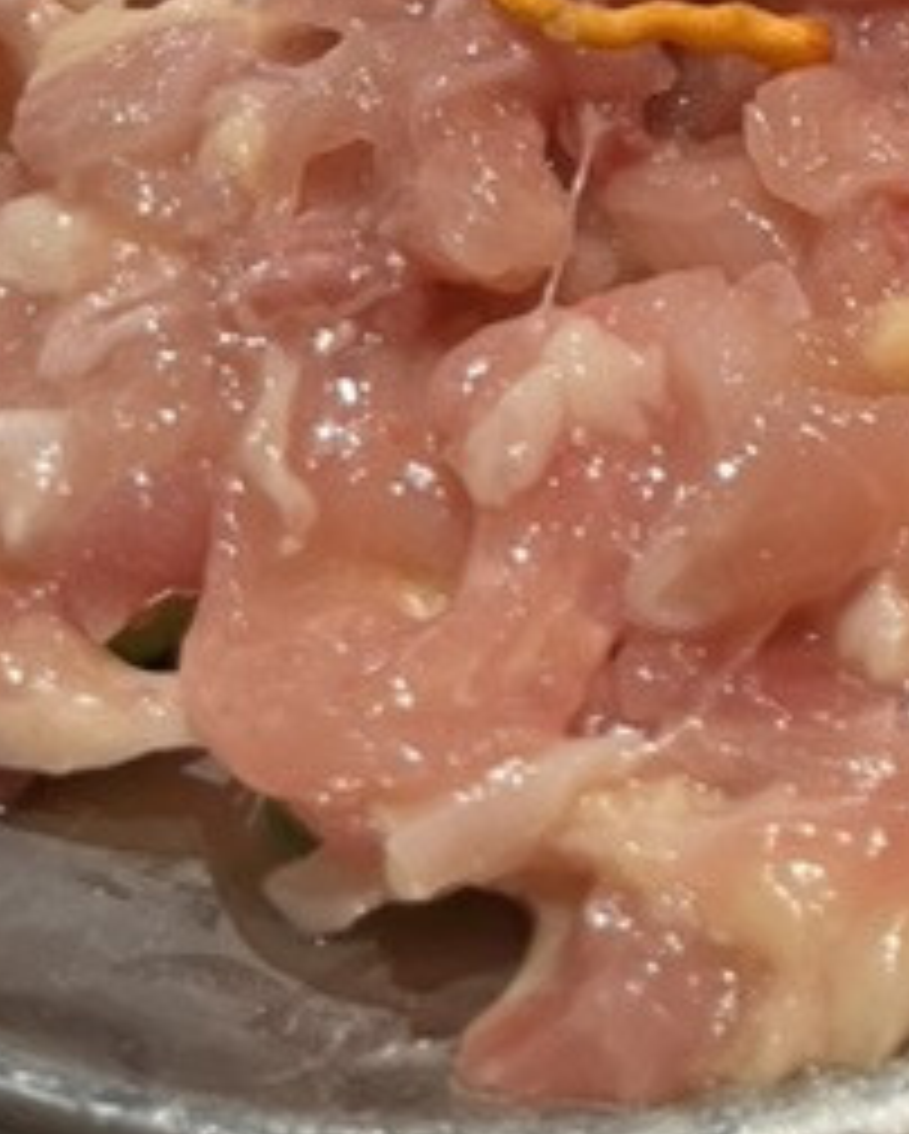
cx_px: 1620
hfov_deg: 13.5
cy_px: -783
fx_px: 3460
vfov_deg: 16.2
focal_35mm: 103
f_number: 1.6
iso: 125
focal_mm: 5.1
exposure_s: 1/50
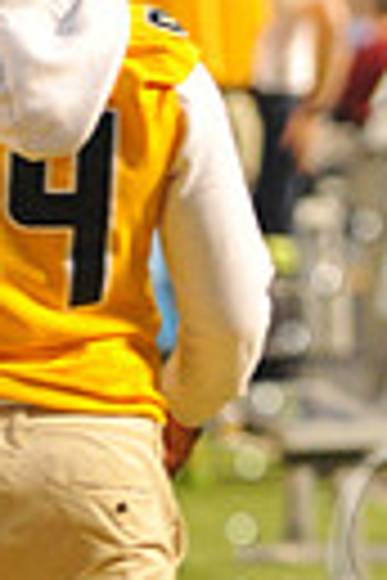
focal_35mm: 899
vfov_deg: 2.3
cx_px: 770
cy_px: 562
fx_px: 14495
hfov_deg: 1.5
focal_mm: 200
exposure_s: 1/200
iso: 6400
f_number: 4
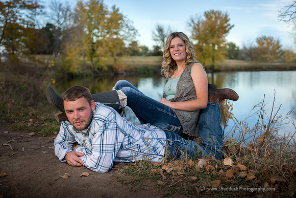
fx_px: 329
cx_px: 148
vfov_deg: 33.4
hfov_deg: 48.4
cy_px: 99
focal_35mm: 40
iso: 200
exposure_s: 1/640
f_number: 2.8
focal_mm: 40
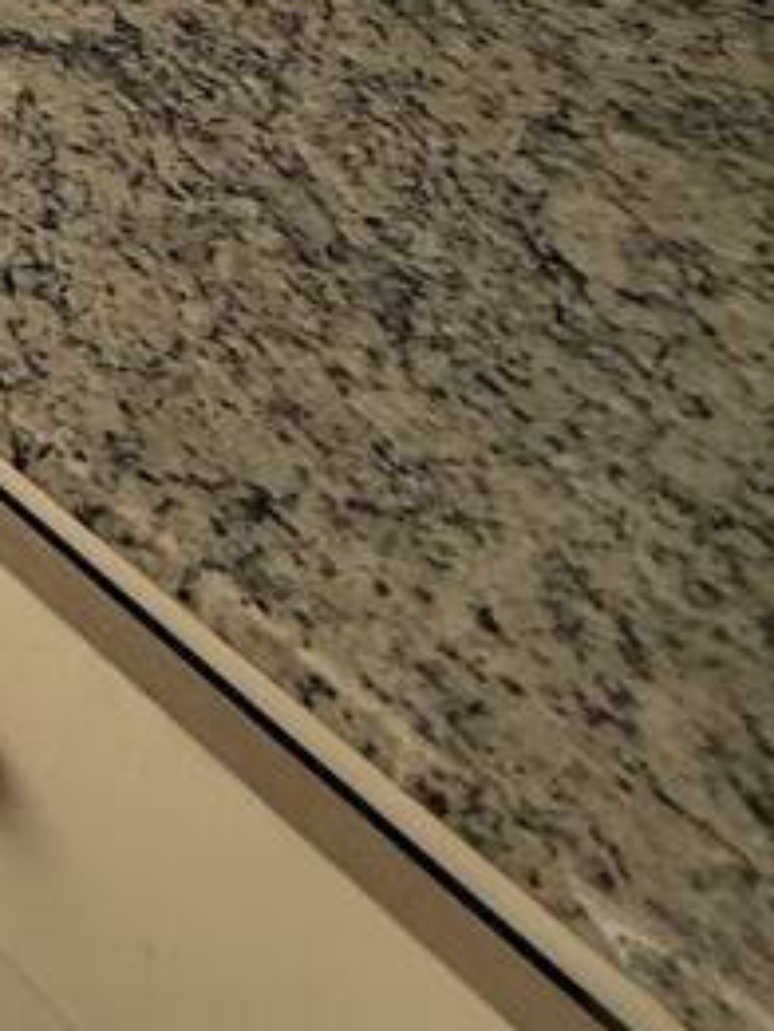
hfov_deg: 17.4
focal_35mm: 58
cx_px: -813
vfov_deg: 22.7
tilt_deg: -17.5
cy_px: -723
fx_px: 1728
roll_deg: -2.5
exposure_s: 1/574
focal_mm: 2.22
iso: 64
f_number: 2.2
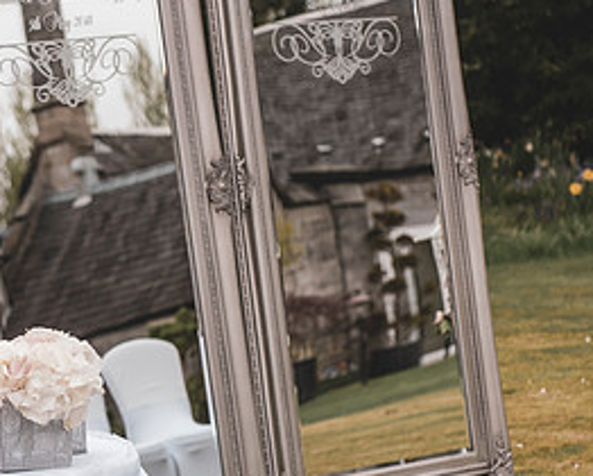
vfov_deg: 8.9
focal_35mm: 174
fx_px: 3056
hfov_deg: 10.9
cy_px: 186
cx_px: -49
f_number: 4.5
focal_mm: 70
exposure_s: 1/800
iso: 400
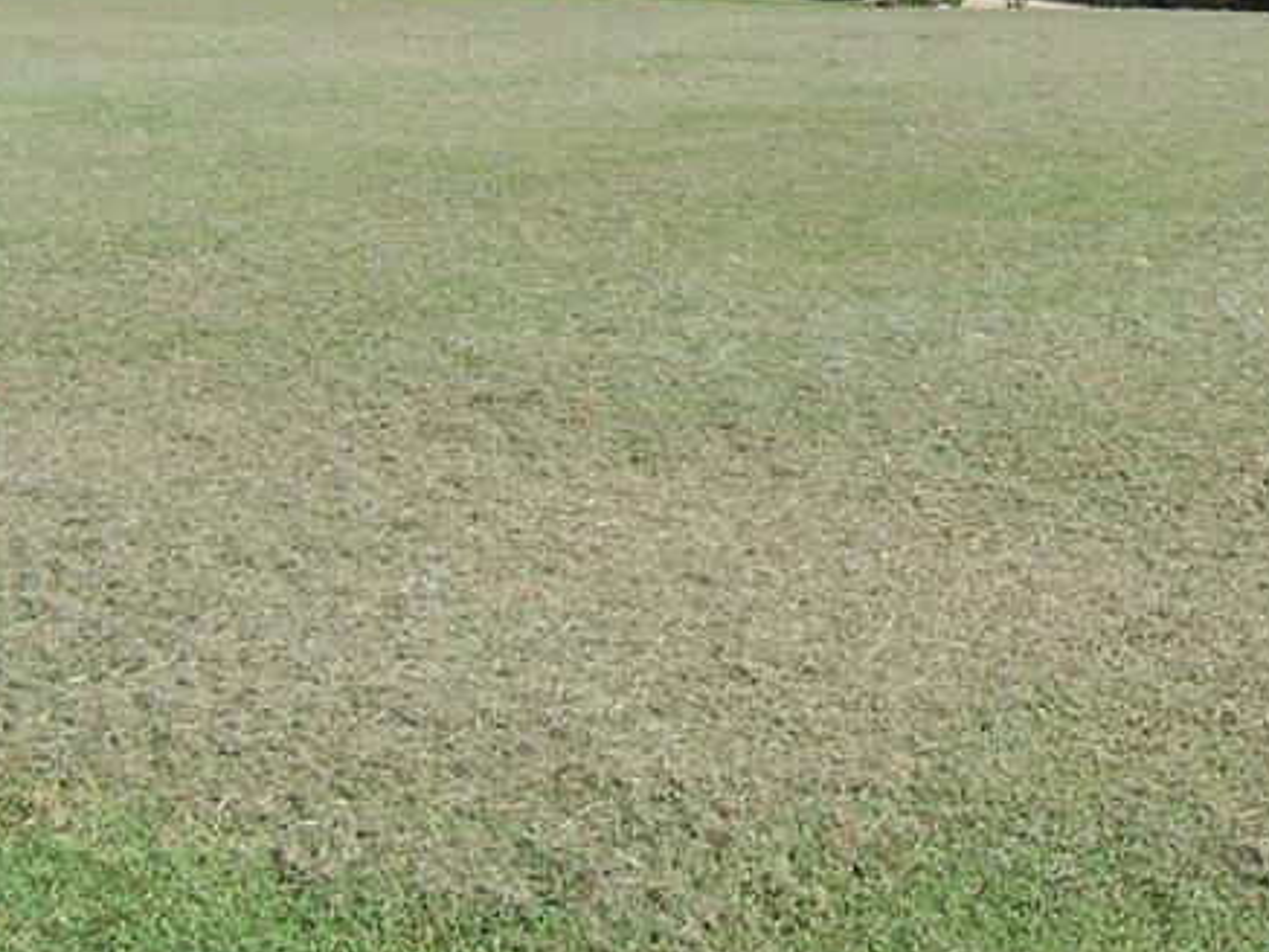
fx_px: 3264
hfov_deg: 21.8
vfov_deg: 16.1
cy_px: -81
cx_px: 983
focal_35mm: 89
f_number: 4
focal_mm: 6.3
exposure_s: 1/640
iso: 80
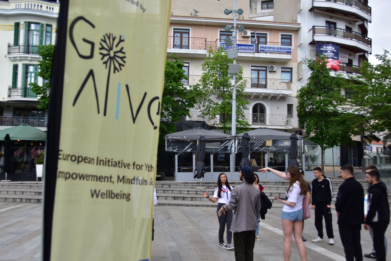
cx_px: 196
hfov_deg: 57.2
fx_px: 358
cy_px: 130
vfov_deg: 40.0
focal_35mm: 33
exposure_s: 1/1250
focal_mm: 22
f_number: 3.8
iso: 200
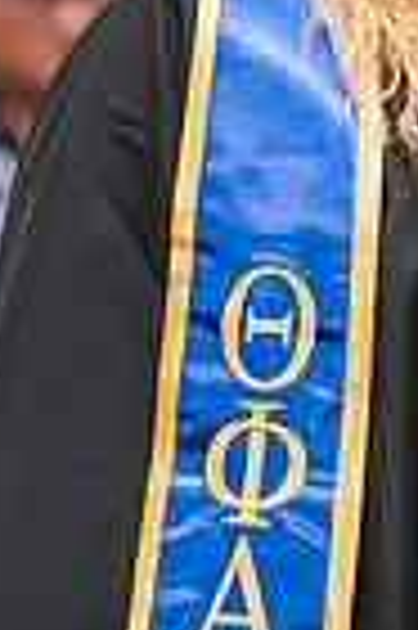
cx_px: 584
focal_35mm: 580
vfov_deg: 3.6
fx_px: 10126
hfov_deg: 2.4
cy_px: -47
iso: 2500
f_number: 3.2
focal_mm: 140
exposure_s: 1/200
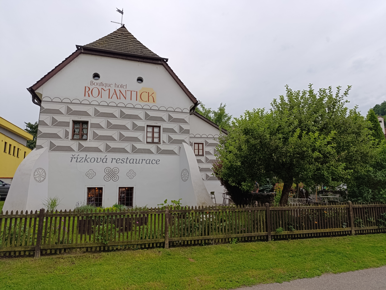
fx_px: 257
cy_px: 145
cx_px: 193
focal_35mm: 23
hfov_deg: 73.8
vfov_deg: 59.0
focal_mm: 6.14
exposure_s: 1/178
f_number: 1.6
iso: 50
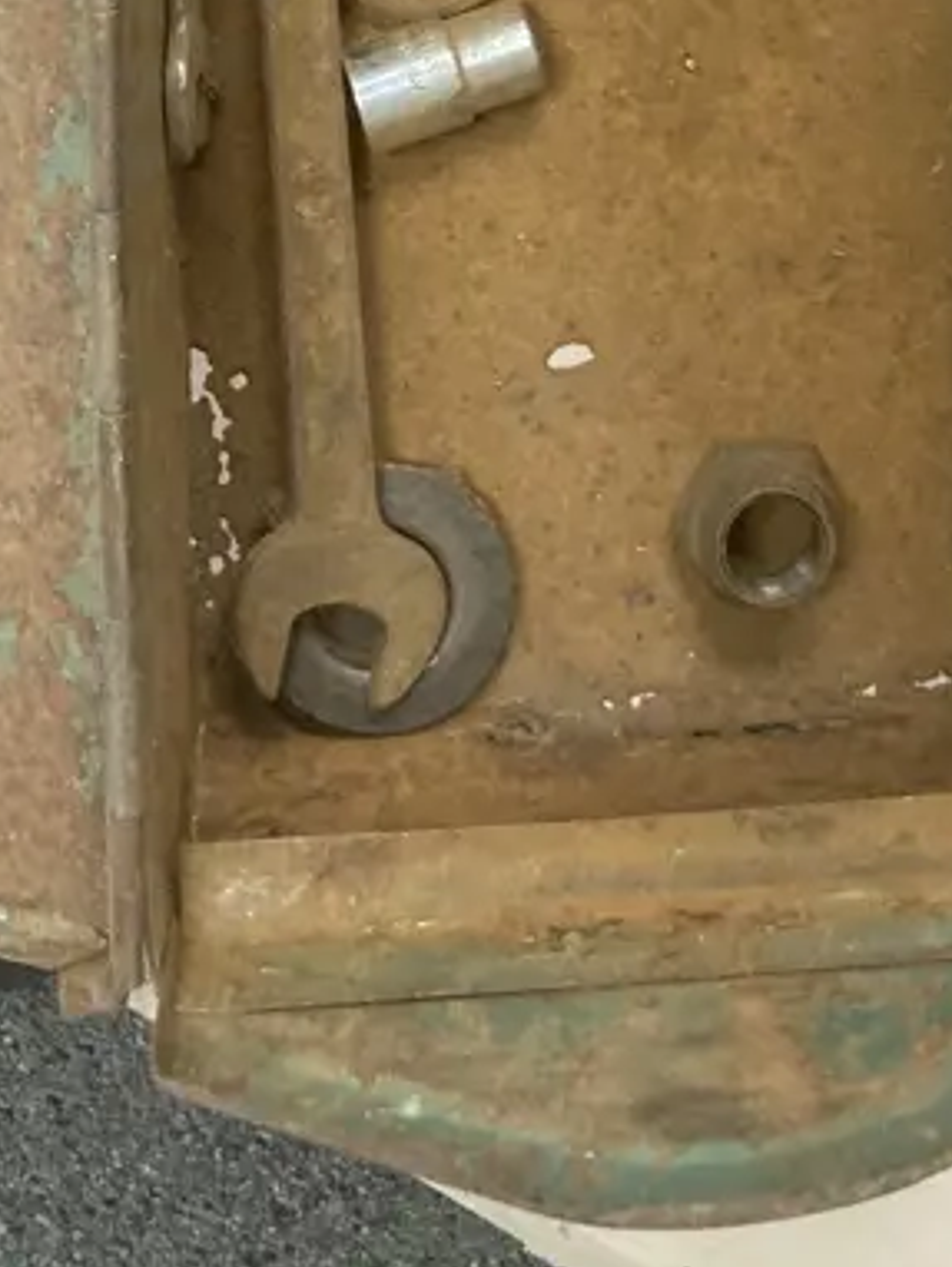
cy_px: -418
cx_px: 531
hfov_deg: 19.7
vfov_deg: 22.9
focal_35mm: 75
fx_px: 2747
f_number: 1.8
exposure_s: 1/50
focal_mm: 3.99
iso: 250
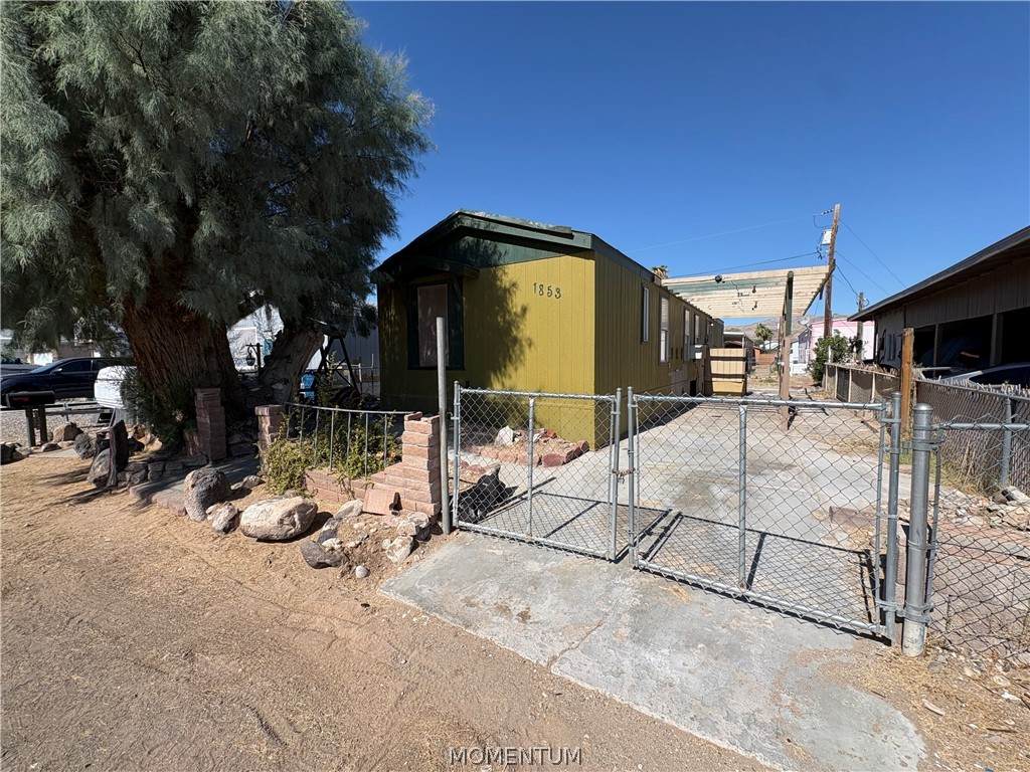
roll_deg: +0.3
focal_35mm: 14
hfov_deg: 102.1
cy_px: 386
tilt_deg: -4.2
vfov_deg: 85.7
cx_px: 515
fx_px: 417
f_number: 2.2
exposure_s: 1/2083
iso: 50
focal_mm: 2.22
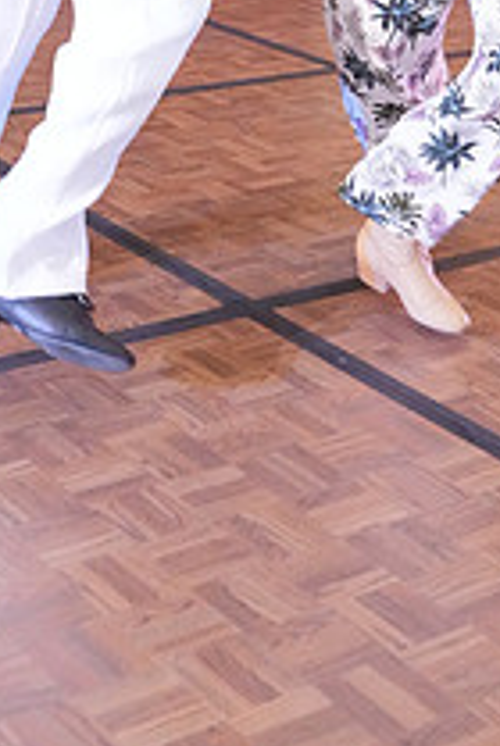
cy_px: -250
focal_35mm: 86
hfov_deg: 15.9
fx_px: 1786
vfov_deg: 21.2
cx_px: 270
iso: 12800
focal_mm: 31
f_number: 4
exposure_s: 1/400
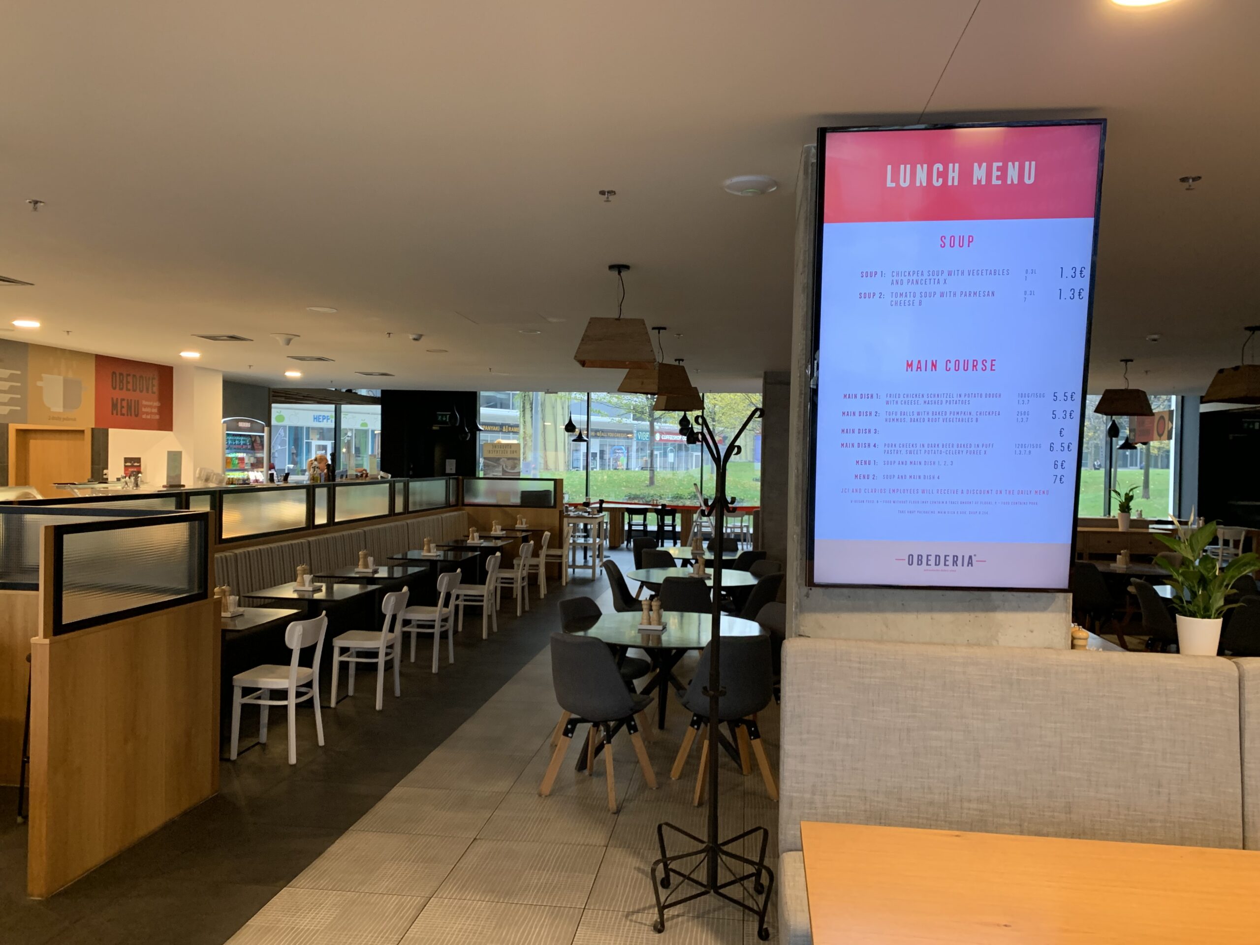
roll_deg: -1.1
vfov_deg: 53.1
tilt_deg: +0.0
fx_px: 946
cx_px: 630
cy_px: 472
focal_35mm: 26
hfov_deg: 67.3
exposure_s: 1/60
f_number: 1.8
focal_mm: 4.25
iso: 160
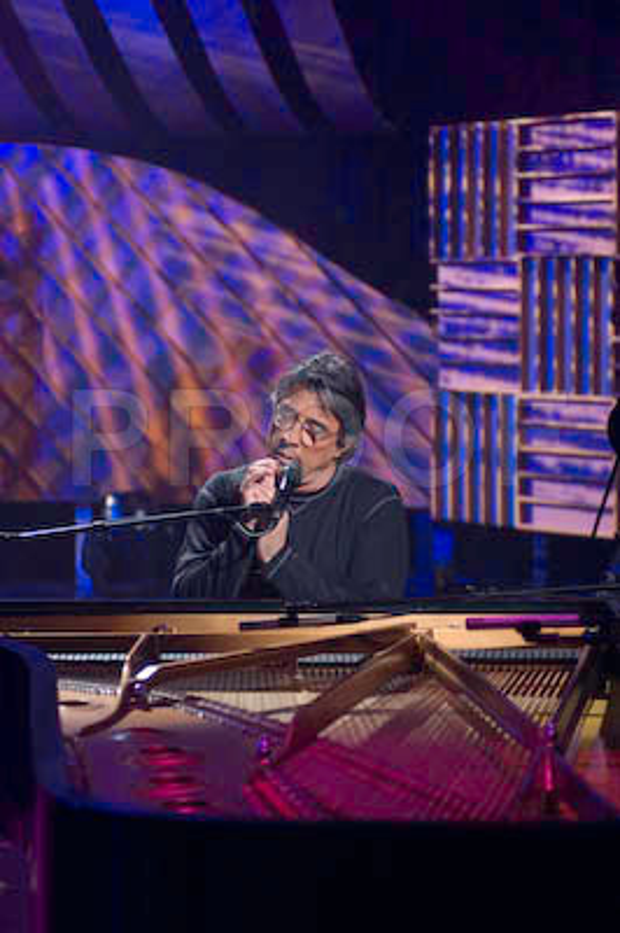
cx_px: 310
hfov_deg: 13.0
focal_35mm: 105
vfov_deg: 19.5
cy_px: 466
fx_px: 2717
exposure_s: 1/80
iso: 800
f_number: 2.8
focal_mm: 70
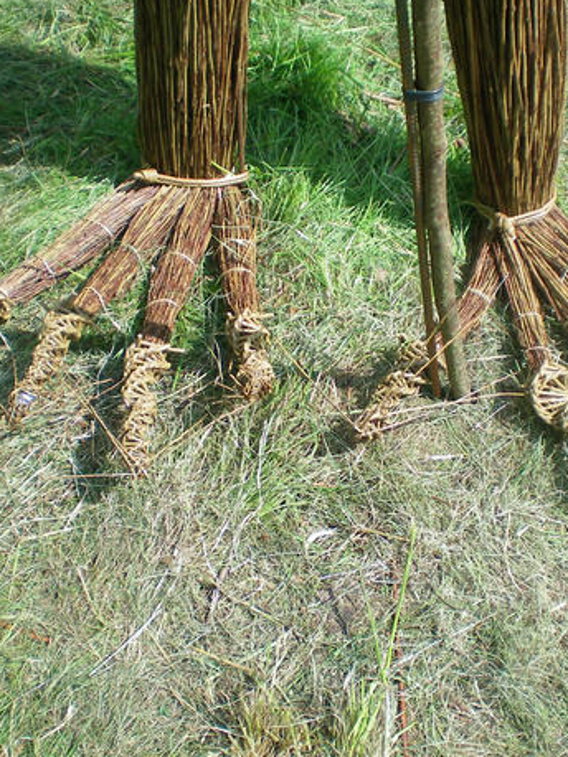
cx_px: 336
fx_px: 1182
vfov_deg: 35.5
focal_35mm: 54
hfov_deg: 27.0
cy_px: 369
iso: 64
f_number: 3.1
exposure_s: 1/500
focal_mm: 6.3
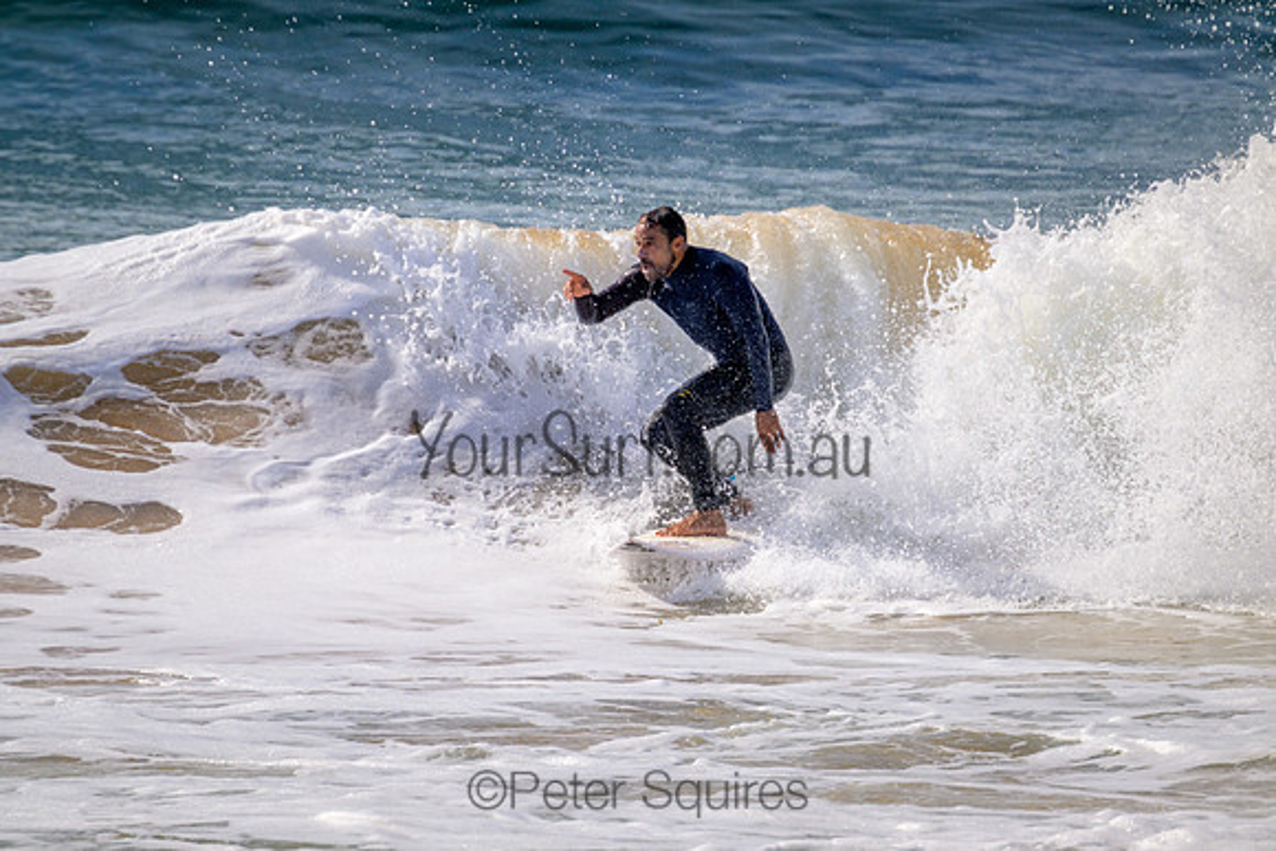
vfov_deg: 1.7
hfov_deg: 2.6
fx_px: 28361
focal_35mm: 800
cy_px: 426
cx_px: 638
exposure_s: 1/2000
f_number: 11
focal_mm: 800
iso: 560
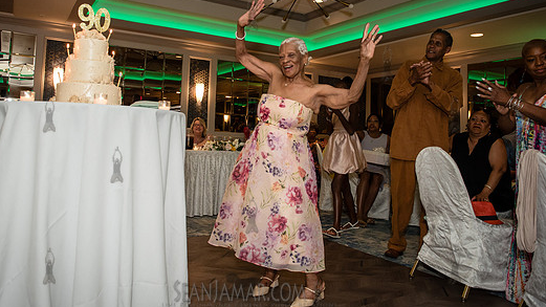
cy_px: 114
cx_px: 252
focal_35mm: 28
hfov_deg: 67.8
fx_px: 405
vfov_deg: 41.2
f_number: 3.5
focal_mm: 24
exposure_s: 1/200
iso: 1600
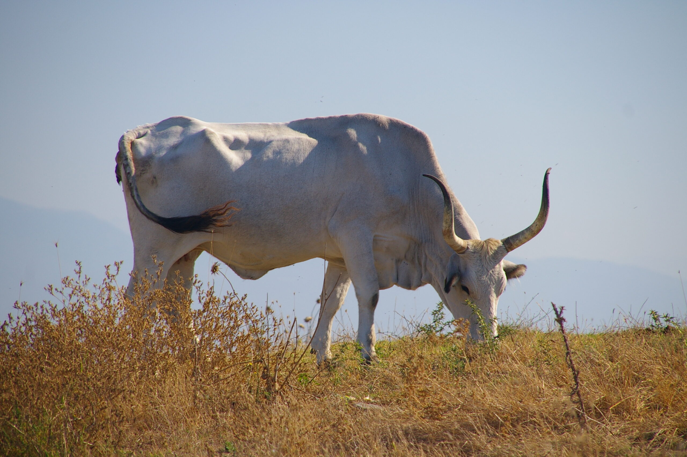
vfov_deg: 4.6
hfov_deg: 6.9
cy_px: 228
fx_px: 5720
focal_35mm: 300
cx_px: 344
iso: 200
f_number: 8
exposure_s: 1/250
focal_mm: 200
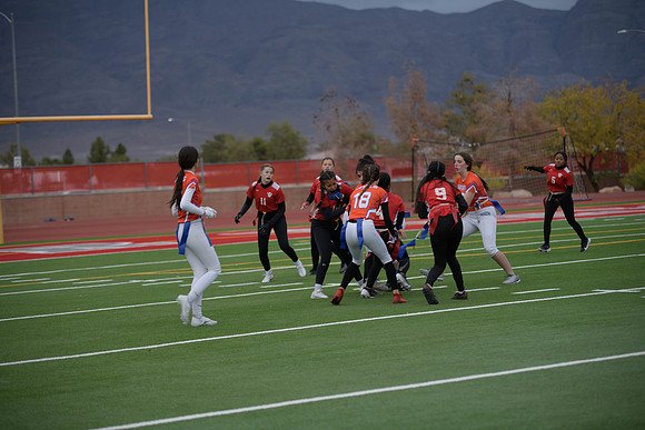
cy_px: 215
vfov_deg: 12.5
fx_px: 1971
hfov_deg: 18.6
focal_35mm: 110
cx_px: 322
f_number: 2.8
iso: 100
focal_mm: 110
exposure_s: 1/200
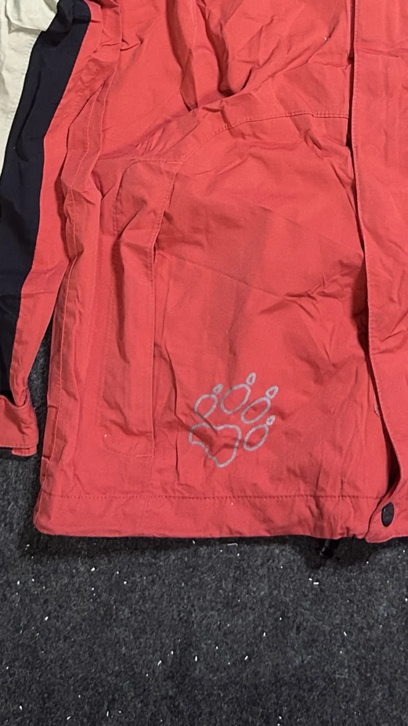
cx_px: 386
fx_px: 1193
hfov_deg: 19.0
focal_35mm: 62
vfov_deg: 31.4
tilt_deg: -68.3
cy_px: 9
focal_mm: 5.7
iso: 400
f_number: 1.5
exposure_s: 1/50
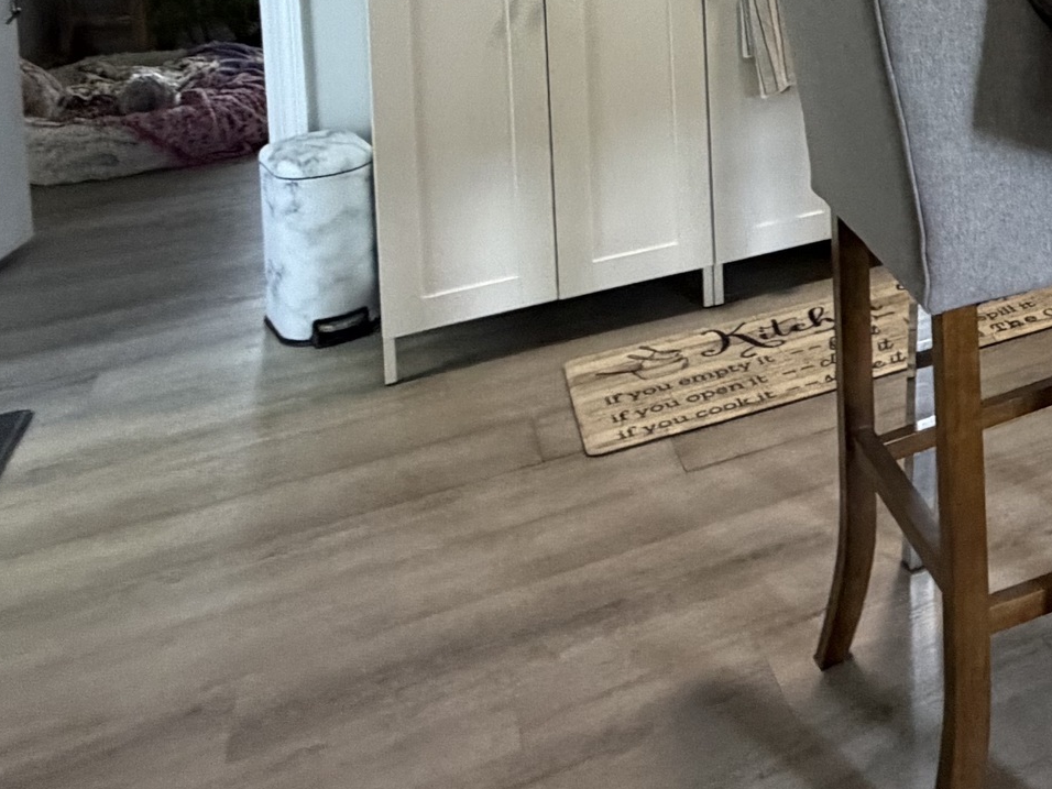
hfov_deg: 33.8
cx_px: 1271
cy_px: -226
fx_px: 1368
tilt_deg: -1.8
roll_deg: +2.7
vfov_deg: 27.2
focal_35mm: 45
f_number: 2.2
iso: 500
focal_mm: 2.22
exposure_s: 1/60
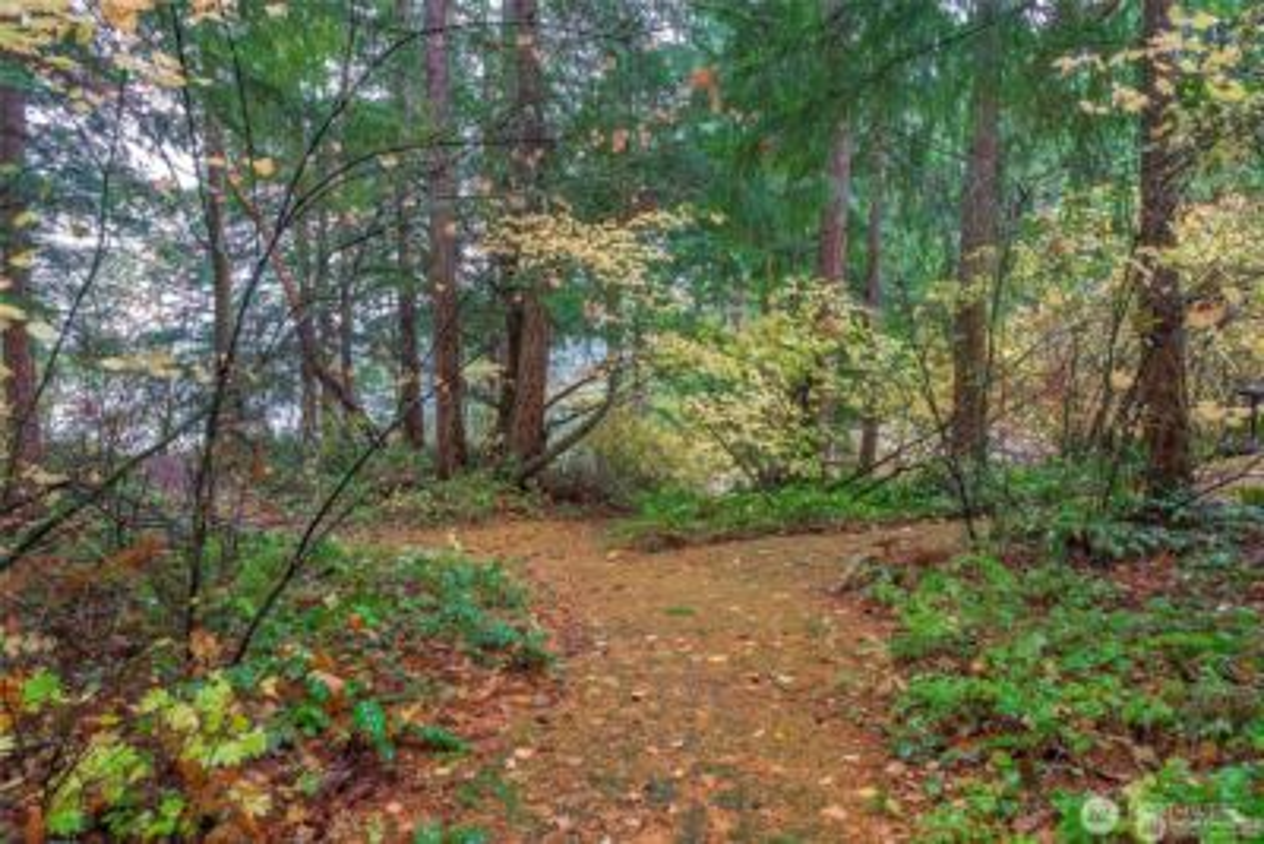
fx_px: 843
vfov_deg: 53.2
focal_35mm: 24
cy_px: 422
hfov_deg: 73.7
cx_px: 632
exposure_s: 1/30
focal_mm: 24
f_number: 7.1
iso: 2500
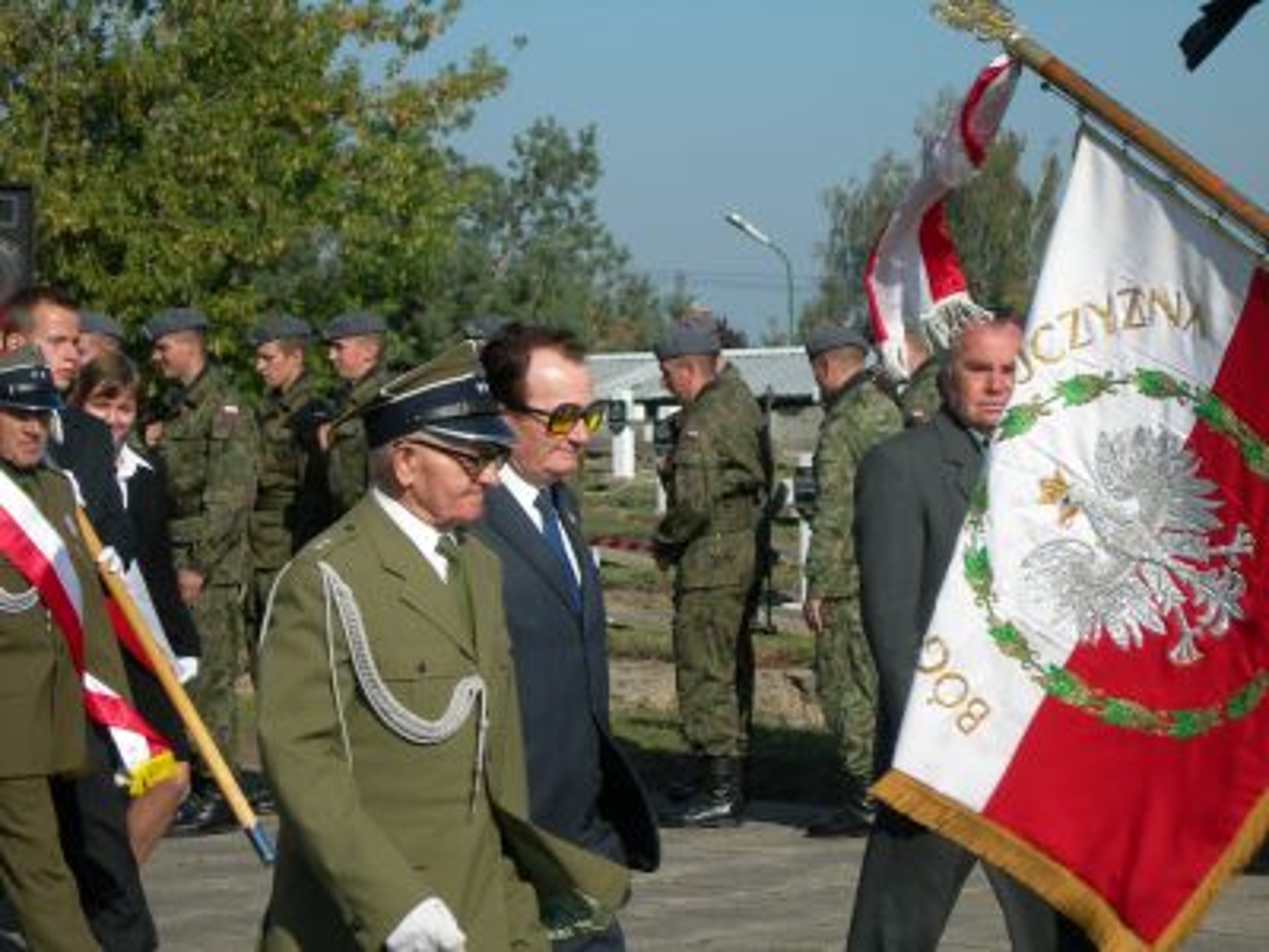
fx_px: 4179
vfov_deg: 13.0
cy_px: 476
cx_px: 634
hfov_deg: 17.3
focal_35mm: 114
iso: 50
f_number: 4.9
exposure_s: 1/524
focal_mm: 23.4
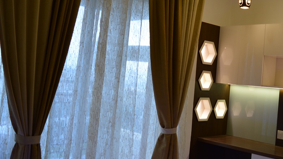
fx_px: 330
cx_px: 203
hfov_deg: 45.2
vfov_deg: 27.1
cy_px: 64
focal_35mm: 44
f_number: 4.5
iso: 400
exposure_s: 1/80
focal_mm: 18
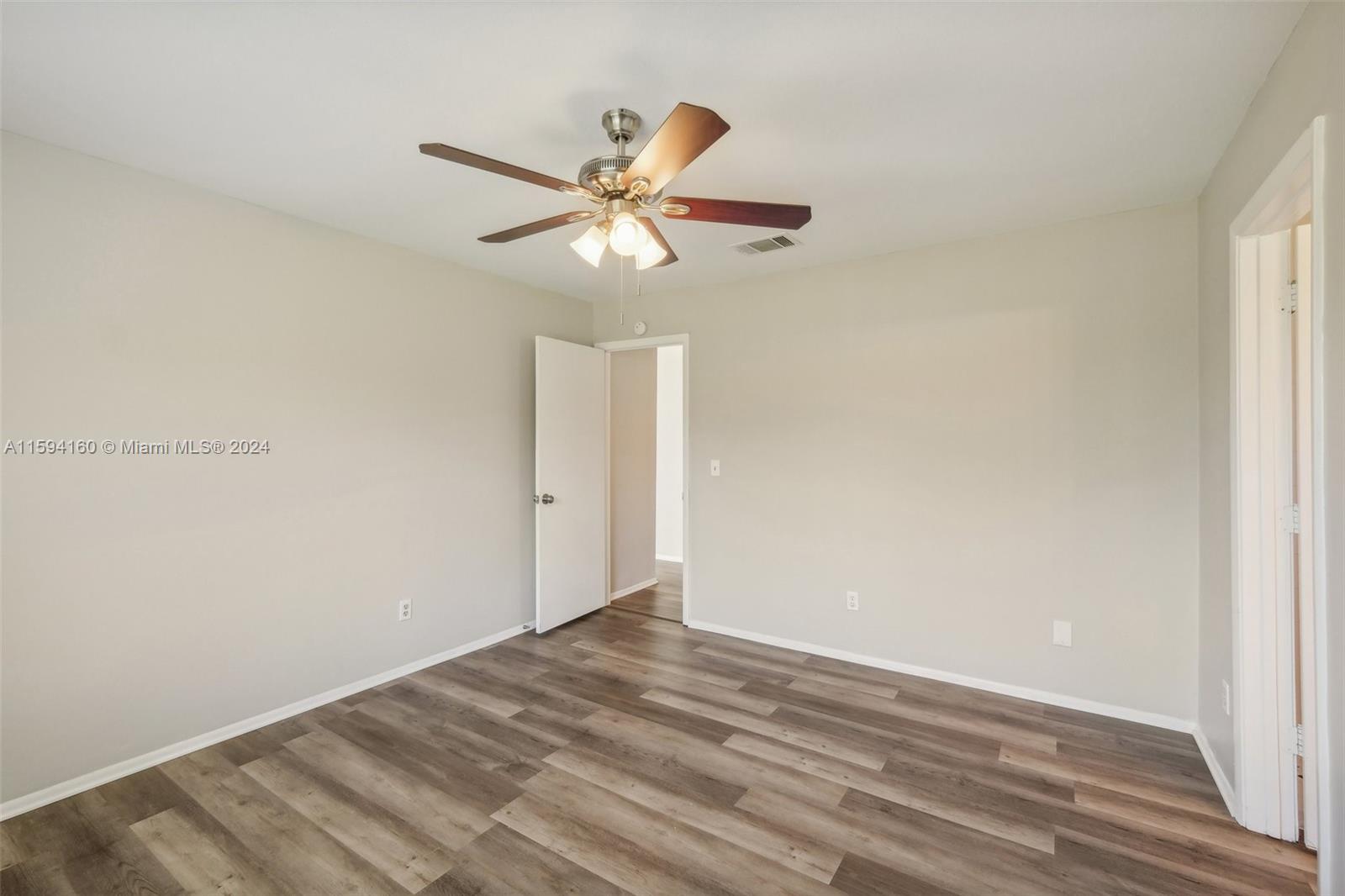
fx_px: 560
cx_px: 672
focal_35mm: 15
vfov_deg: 77.3
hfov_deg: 100.4
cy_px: 448
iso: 1000
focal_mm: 10
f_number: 8
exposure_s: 1/40
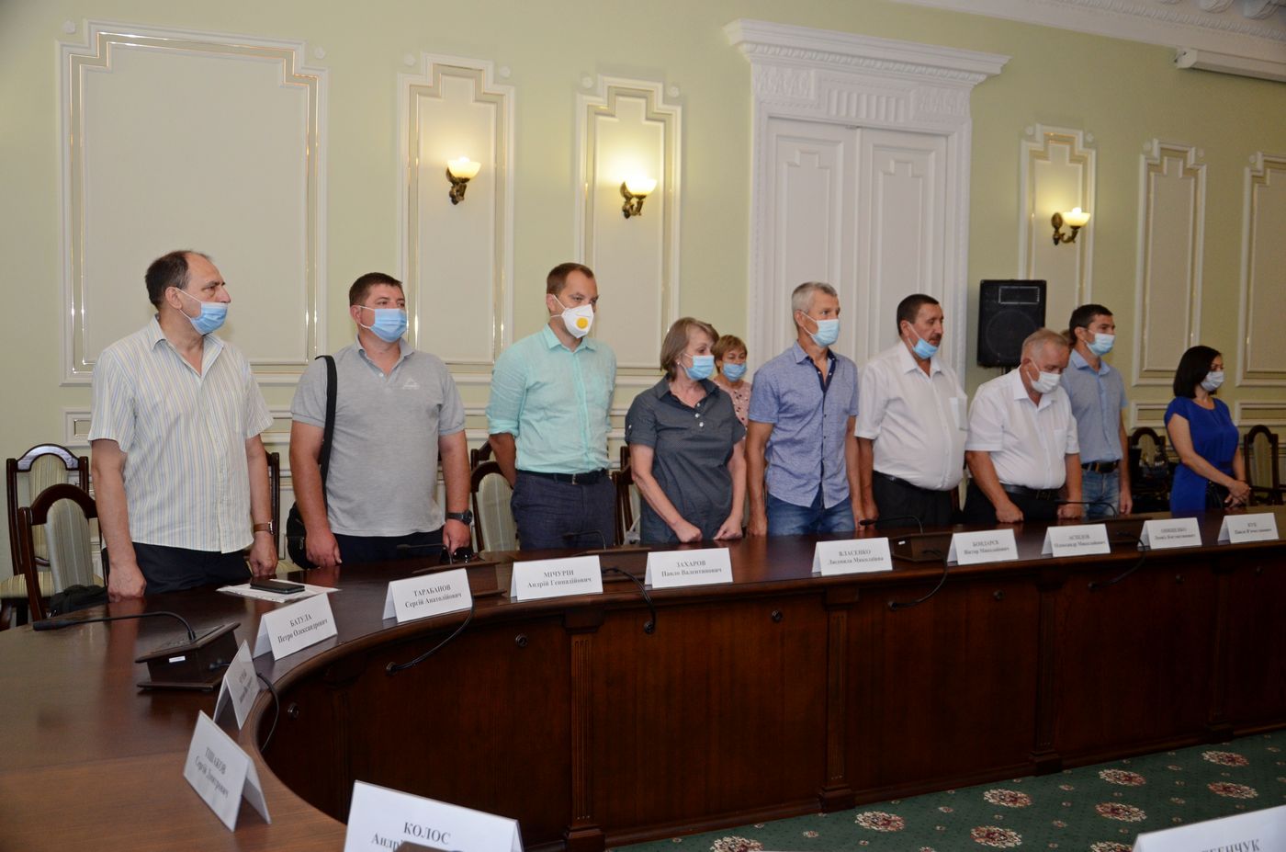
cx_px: 643
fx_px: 1176
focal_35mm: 33
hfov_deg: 57.3
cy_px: 426
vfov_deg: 39.8
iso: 800
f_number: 3.8
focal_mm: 22
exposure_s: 1/250
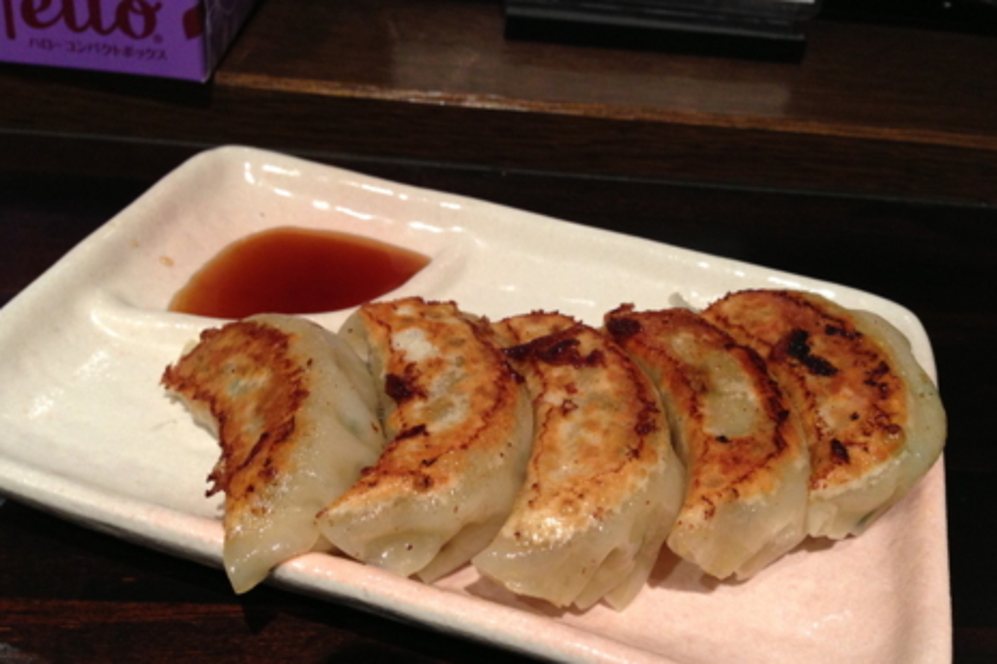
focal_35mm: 37
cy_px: 401
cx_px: 522
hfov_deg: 51.9
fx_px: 1024
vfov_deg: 35.8
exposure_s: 1/20
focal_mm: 4.13
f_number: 2.4
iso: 160
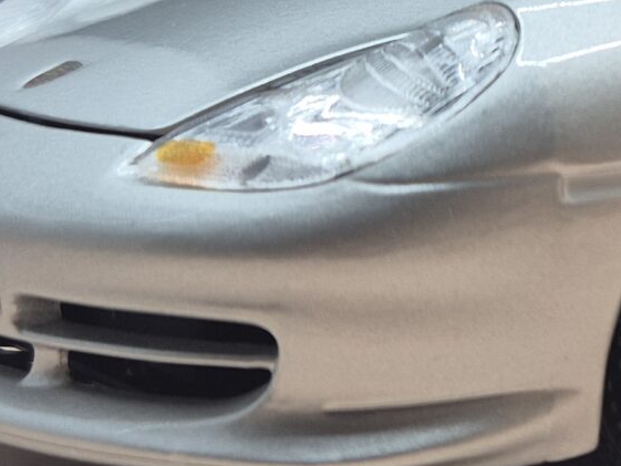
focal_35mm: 105
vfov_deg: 13.9
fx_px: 1884
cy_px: 34
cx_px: 782
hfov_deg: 17.7
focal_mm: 5.4
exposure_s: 1/180
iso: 50
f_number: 1.8
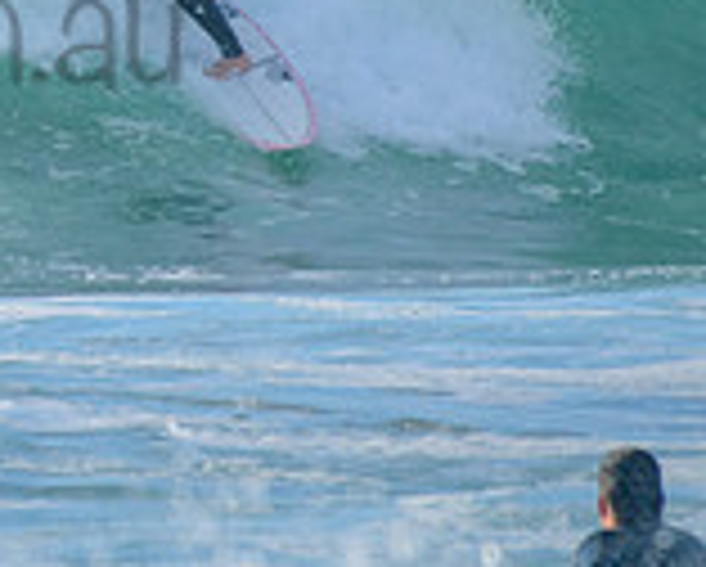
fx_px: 44373
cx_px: -258
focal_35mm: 2121
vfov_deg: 0.7
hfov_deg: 0.9
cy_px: -114
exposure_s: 1/2000
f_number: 5.6
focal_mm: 500
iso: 640
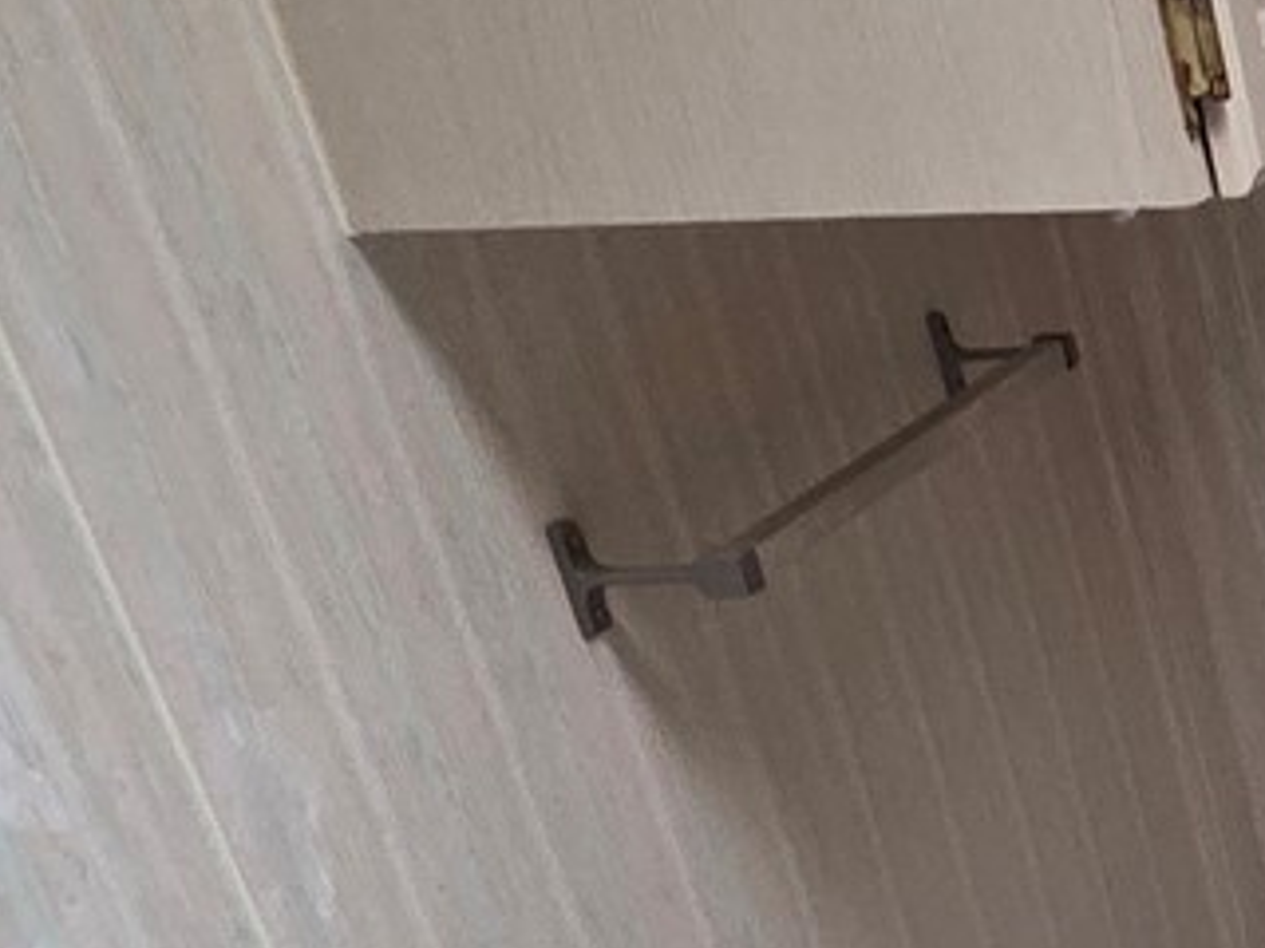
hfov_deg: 19.3
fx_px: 2375
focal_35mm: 65
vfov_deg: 21.6
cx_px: 2463
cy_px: 1011
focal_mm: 2.2
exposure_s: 1/60
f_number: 2.2
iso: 320
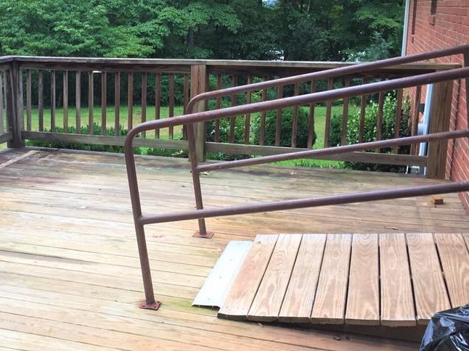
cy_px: 151
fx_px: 623
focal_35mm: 46
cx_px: 136
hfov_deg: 40.4
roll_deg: -1.2
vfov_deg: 31.5
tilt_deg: -15.3
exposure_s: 1/648
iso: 32
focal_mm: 4.15
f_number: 2.2
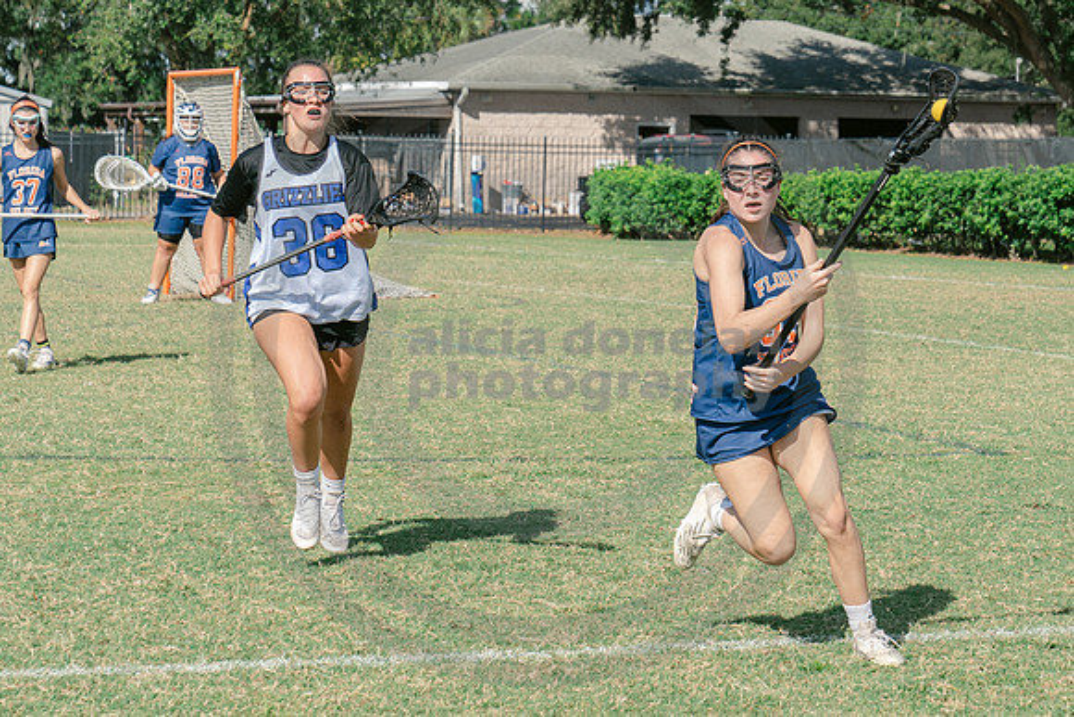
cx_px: 780
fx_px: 3646
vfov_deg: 11.2
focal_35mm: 122
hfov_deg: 16.7
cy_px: 231
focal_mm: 70
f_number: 5.6
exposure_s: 1/1000
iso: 250
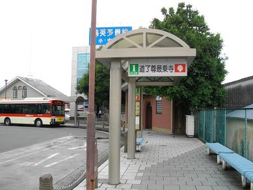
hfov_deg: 56.8
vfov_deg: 44.2
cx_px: 126
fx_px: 234
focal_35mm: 32
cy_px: 95
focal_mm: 5.7
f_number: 5.5
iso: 100
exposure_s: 1/125
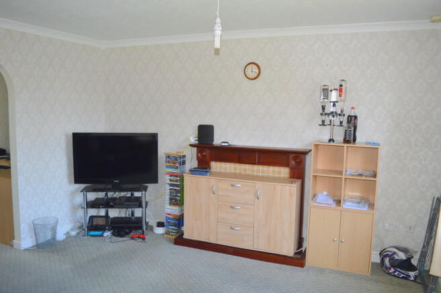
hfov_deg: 67.4
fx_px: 330
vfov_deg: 47.8
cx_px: 220
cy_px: 146
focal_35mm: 27
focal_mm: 18
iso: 400
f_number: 4
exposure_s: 1/60
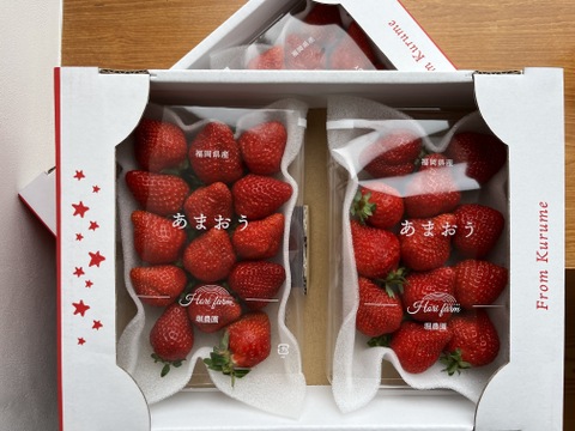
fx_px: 432
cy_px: 216
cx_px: 288
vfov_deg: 53.1
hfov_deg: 67.3
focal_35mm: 26
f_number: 1.6
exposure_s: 1/661
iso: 50
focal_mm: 5.1
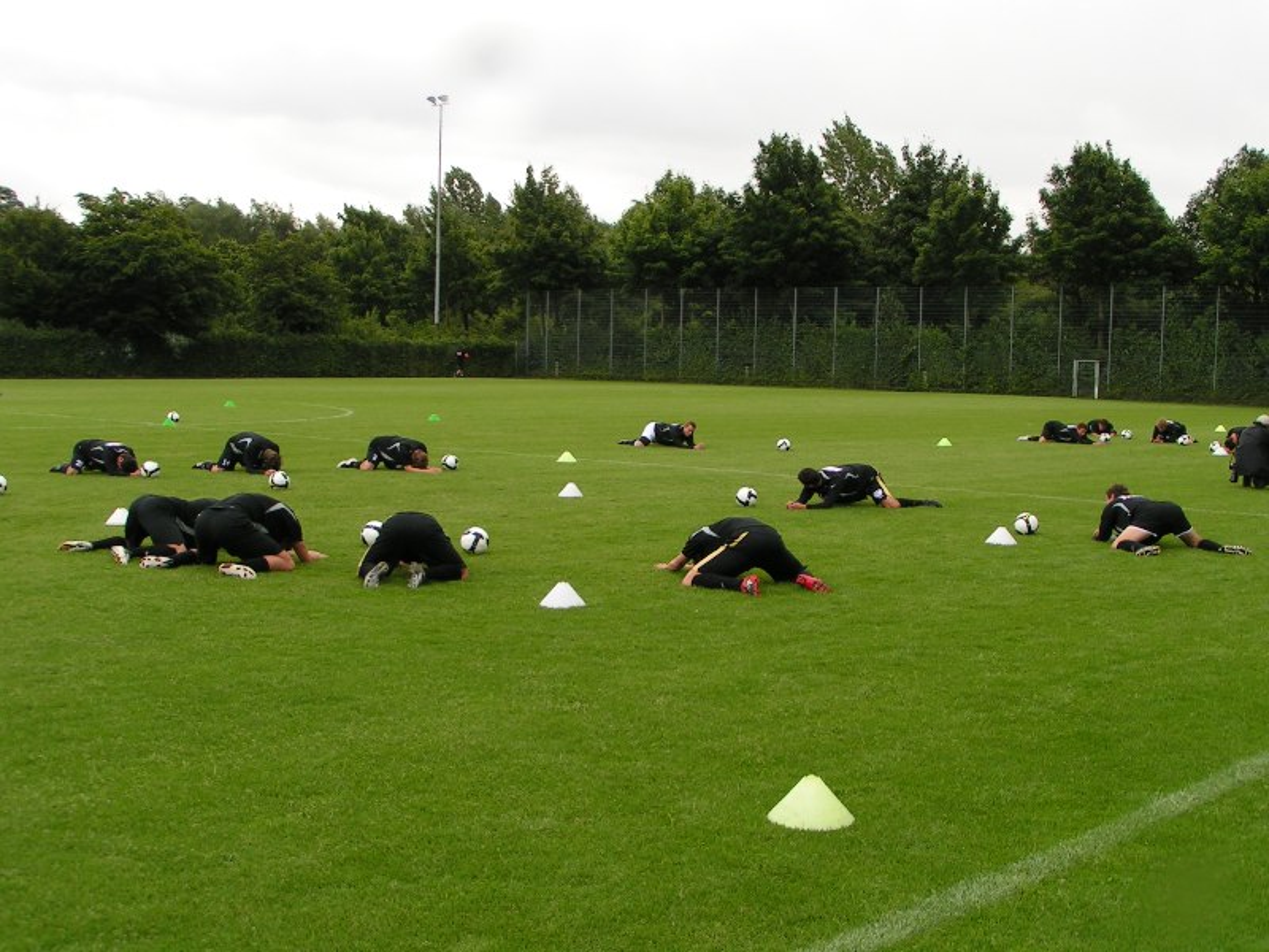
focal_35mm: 45
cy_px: 476
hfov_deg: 42.1
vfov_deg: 32.2
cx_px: 634
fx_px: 1650
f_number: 5.6
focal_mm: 6.9
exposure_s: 1/100
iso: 50
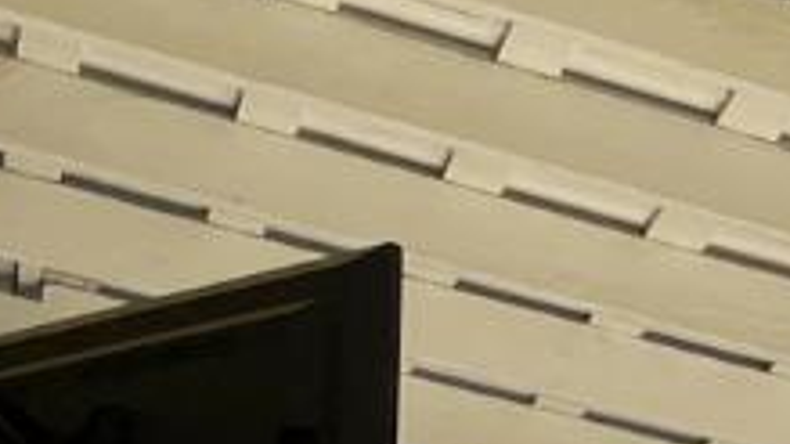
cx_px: 1980
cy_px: 1204
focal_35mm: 194
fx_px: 4062
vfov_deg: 5.9
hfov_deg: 9.7
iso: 32
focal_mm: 4.2
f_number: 1.6
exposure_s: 1/399
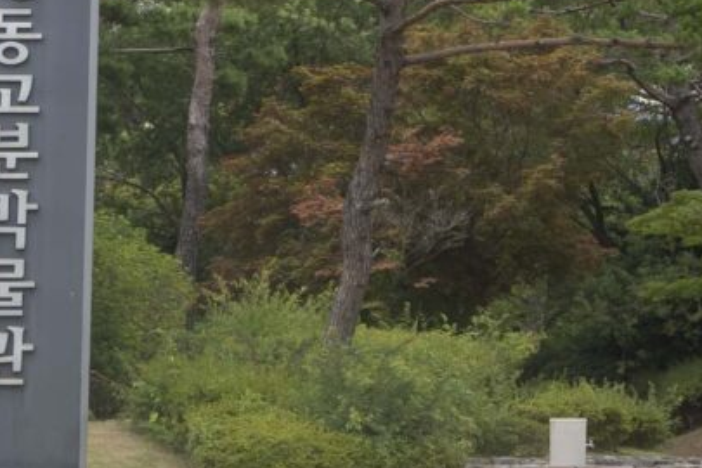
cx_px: 1120
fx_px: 4192
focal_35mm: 215
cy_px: -96
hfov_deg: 9.3
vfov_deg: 6.4
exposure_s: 1/125
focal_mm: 34
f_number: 10
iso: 100
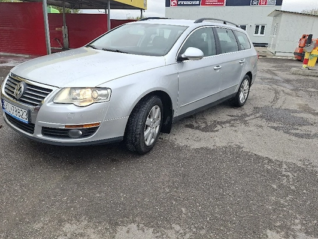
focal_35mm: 26
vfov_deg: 52.9
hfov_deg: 67.3
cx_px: 155
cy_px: 106
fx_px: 239
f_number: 1.8
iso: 50
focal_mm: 5.54
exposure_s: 1/625
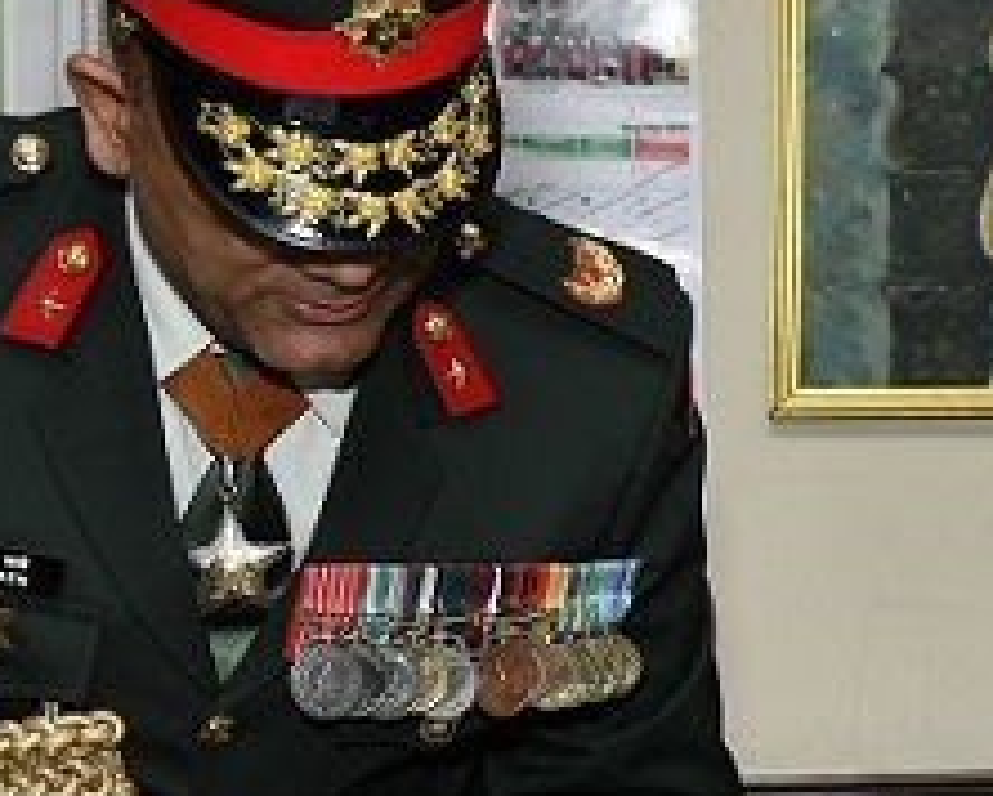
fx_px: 3853
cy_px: 416
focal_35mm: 131
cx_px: 1351
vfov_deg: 11.8
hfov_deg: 14.0
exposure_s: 1/160
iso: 640
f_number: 7.1
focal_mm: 31
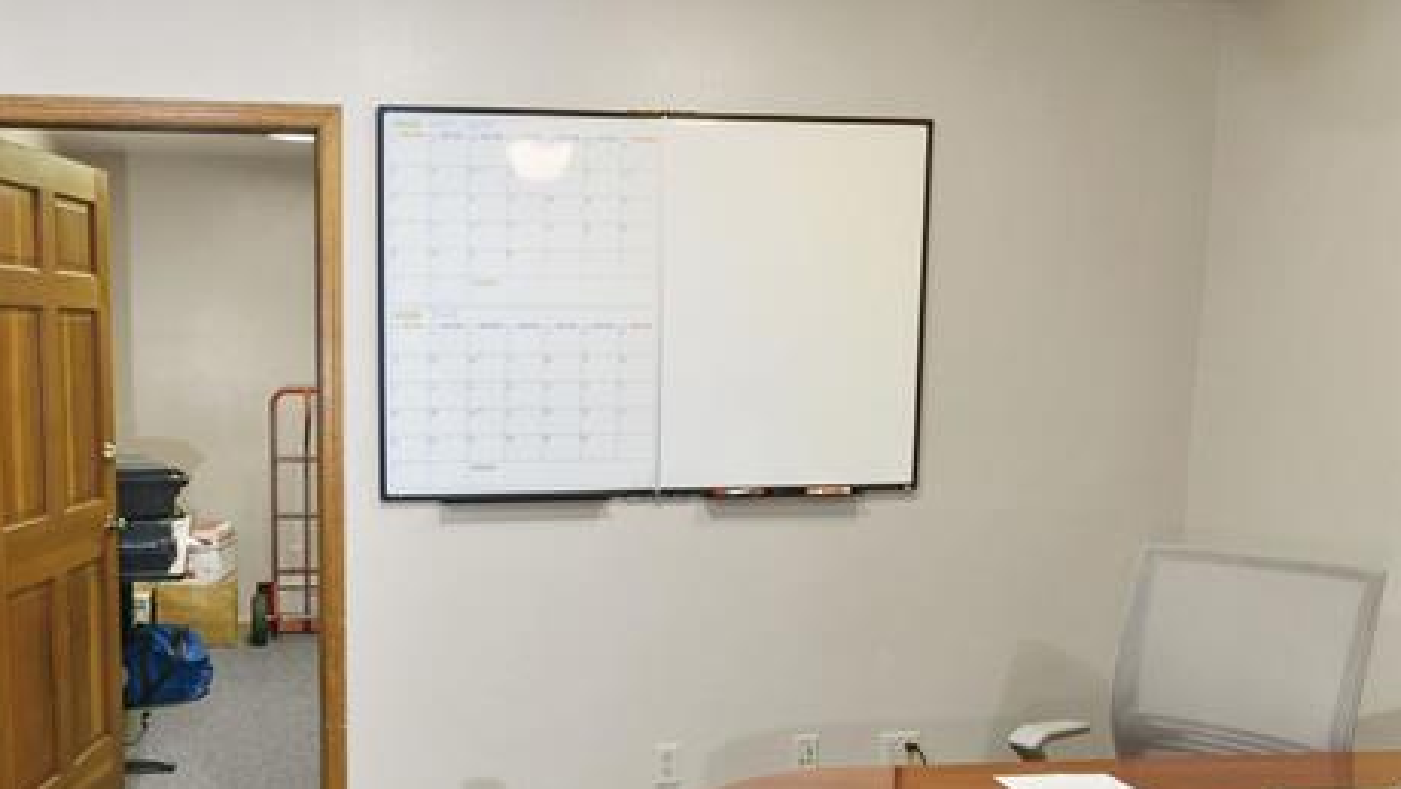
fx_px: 1301
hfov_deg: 55.1
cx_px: 432
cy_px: 504
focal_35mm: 35
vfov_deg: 33.5
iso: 100
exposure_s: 6
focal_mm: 10
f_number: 10
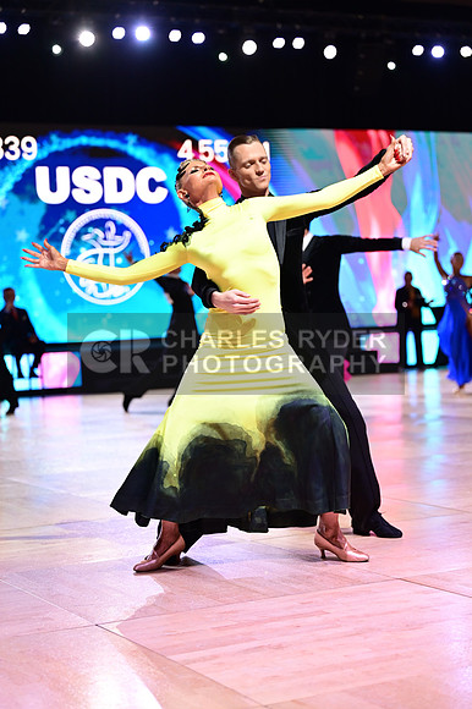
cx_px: 236
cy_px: 354
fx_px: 1378
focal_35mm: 70
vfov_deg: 28.9
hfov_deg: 19.4
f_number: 2.8
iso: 1600
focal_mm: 70
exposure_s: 1/500
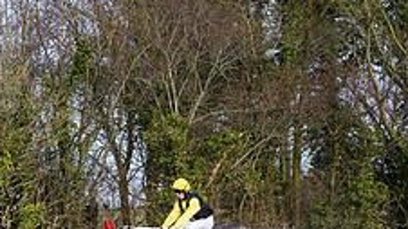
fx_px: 887
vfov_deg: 14.4
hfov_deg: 25.9
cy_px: 240
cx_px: 213
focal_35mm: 82
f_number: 4
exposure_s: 1/2000
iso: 400
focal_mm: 30.5
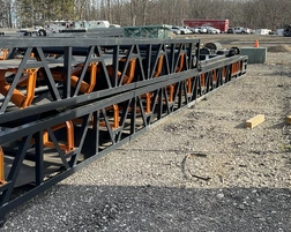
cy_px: 93
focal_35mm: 45
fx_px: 387
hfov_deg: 39.9
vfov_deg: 33.3
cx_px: 68
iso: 25
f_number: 1.8
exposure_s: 1/642
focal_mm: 3
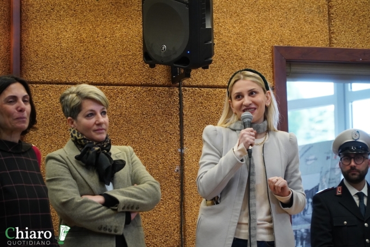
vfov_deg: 8.7
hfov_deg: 13.0
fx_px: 1619
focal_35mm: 158
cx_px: 185
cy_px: 124
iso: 2000
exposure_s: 1/160
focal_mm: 105
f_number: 4
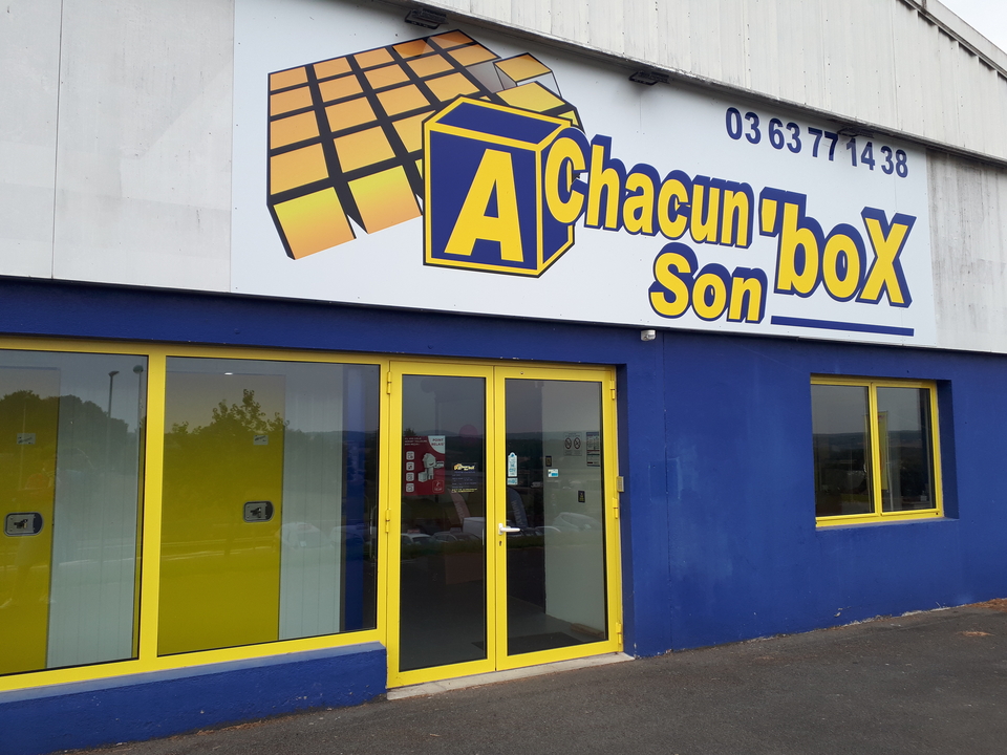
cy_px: 378
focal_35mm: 27
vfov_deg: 51.4
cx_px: 504
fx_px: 785
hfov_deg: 65.3
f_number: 1.9
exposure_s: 1/579
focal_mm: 3.6
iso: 40
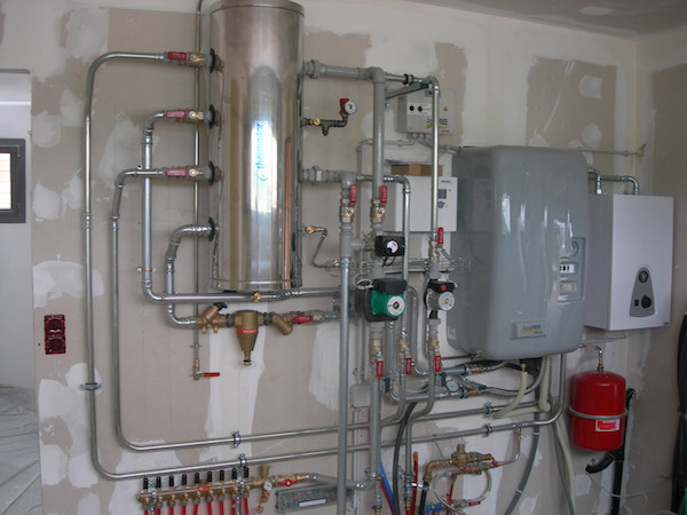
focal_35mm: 38
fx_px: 754
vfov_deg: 37.7
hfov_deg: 49.0
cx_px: 344
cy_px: 258
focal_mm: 7.8
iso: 50
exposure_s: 1/58.3
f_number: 2.8
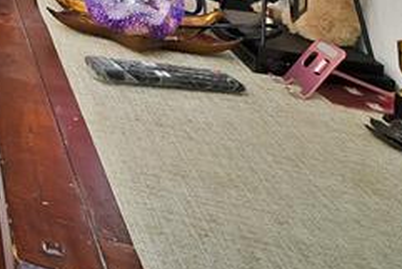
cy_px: -246
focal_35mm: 51
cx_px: -427
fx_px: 570
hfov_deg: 18.6
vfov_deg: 18.8
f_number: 9
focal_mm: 12
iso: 640
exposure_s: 1/2.5
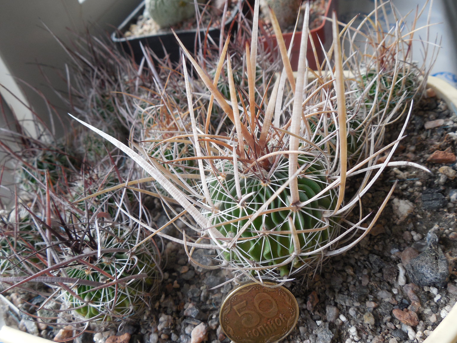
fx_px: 423
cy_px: 170
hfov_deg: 56.8
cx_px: 231
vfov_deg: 44.2
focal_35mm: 32
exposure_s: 1/50
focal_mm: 5.6
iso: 125
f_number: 3.6
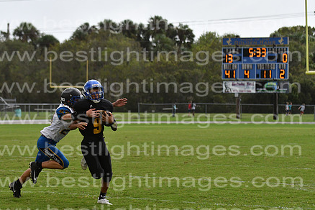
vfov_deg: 4.9
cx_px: 140
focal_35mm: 278
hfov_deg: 7.4
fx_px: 2432
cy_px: 135
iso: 1000
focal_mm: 140
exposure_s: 1/3200
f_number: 3.5
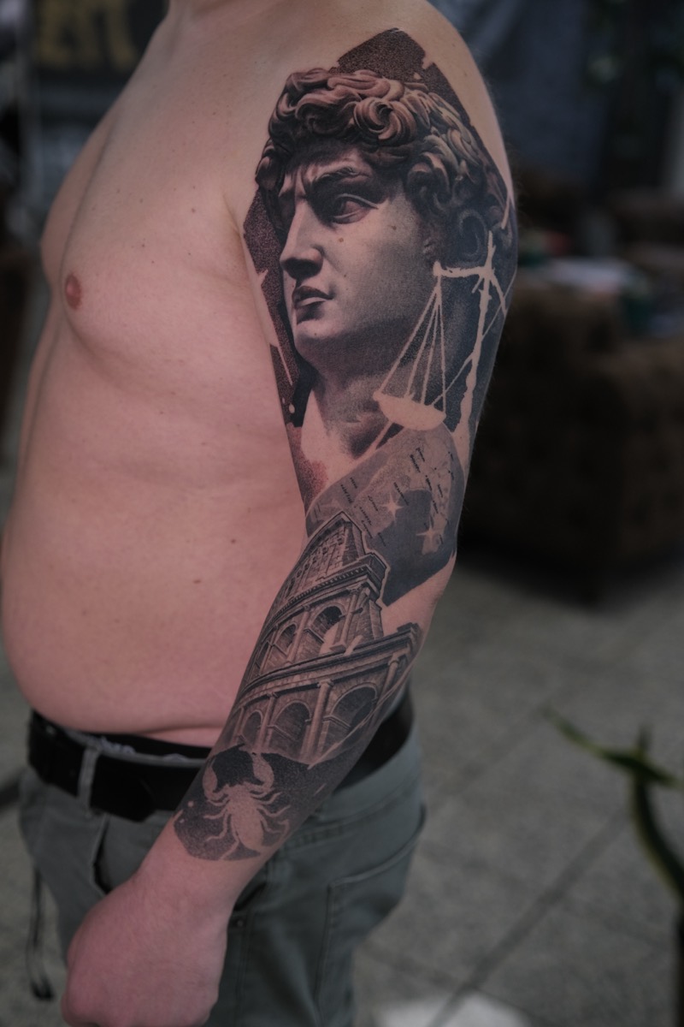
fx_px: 1425
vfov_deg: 39.6
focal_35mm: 50
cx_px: 342
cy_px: 514
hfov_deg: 27.0
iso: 640
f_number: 2
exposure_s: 1/160
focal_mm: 33
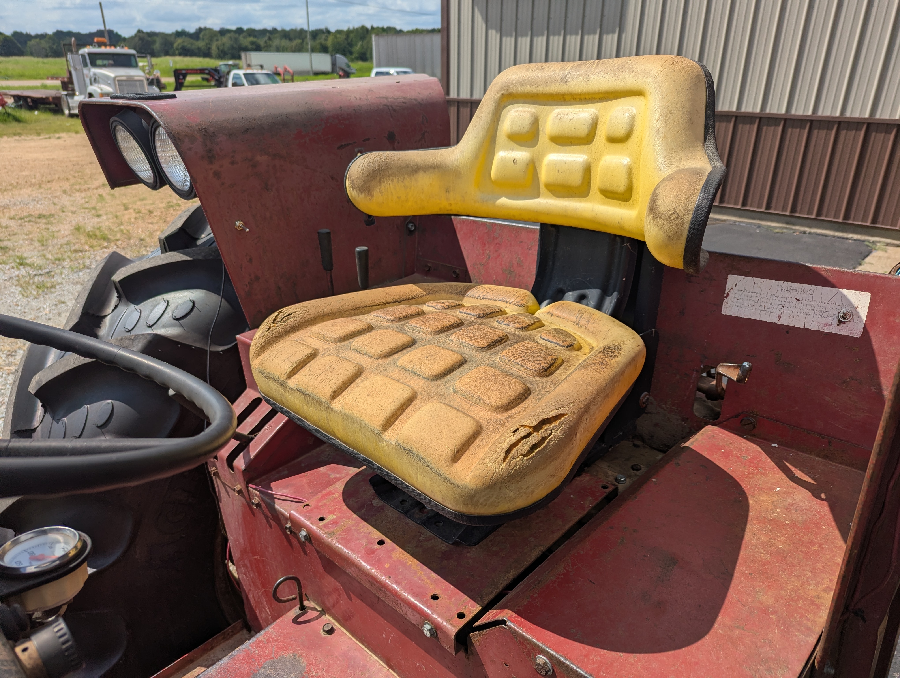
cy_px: 339
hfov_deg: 71.5
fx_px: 625
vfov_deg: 56.9
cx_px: 450
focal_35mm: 24
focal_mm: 6.81
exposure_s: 1/3236
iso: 48
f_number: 1.85
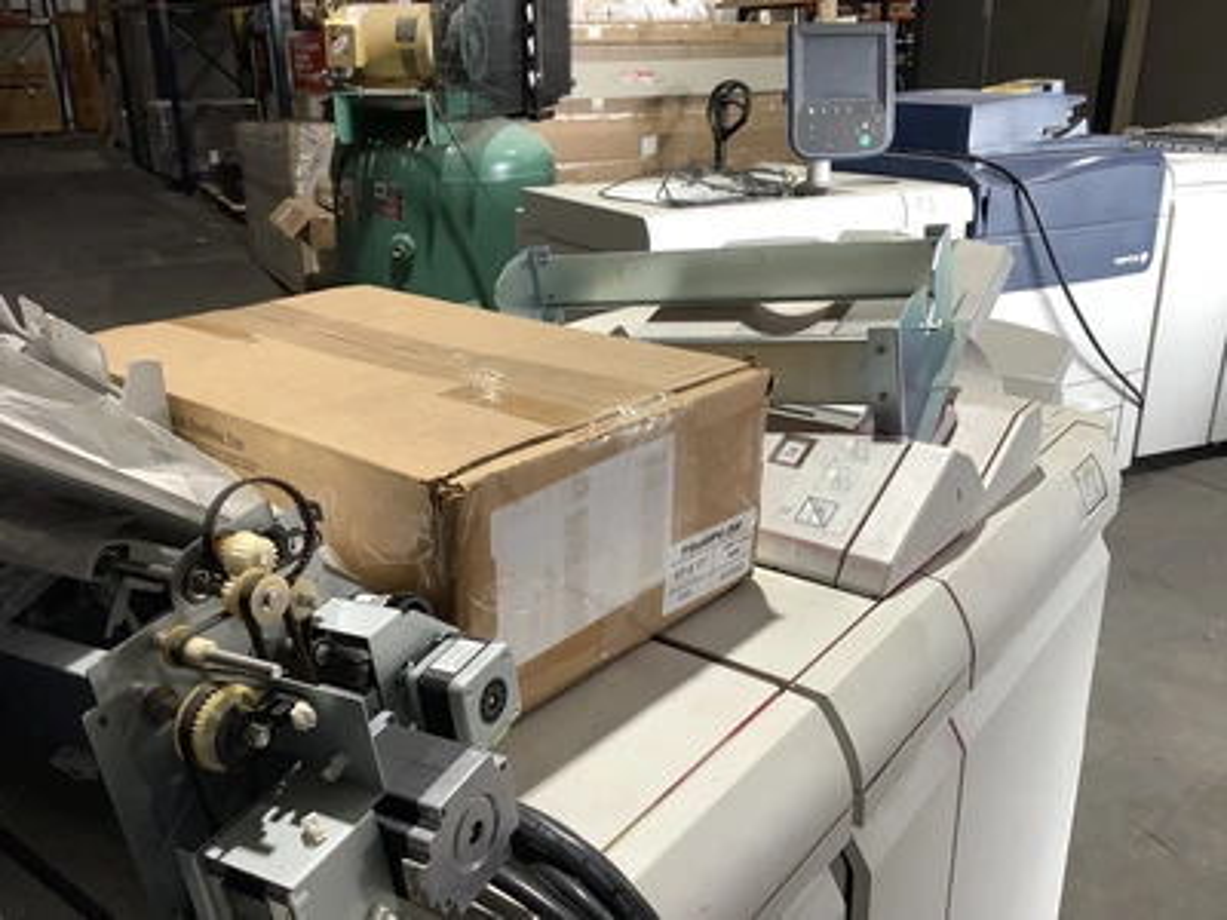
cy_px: 460
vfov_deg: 45.4
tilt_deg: -20.2
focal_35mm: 31
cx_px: 614
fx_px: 1099
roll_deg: +0.1
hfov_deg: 58.4
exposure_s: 1/60
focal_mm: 3.3
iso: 100
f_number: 2.4
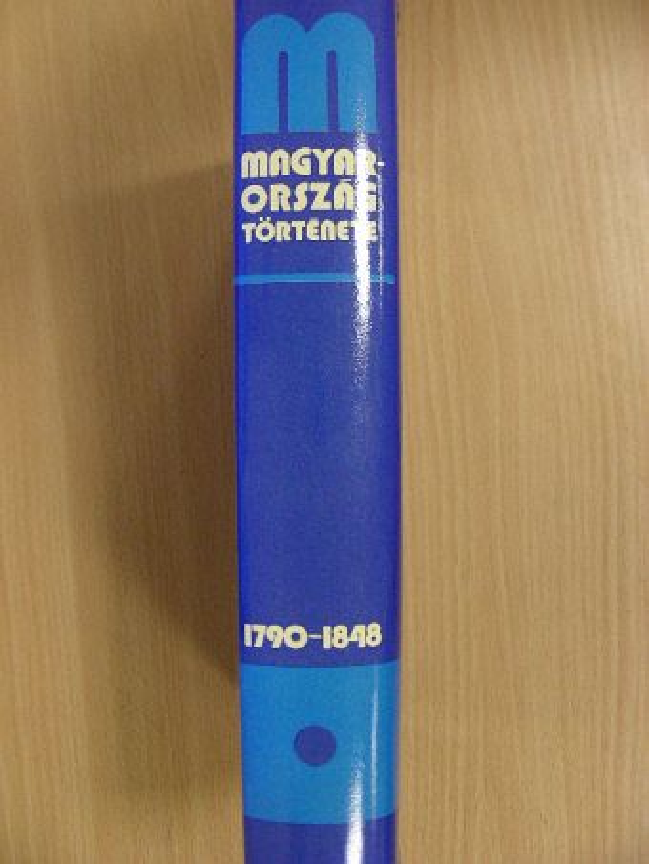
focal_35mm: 38
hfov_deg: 37.7
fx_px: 949
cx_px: 324
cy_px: 432
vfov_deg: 49.0
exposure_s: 1/17
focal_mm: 6.3
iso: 200
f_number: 3.5
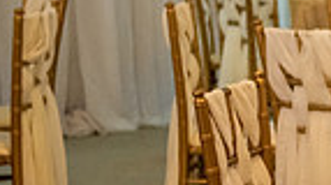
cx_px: 639
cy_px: 59
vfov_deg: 5.5
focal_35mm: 221
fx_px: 1937
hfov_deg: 9.2
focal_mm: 52
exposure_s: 1/125
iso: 1600
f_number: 3.2
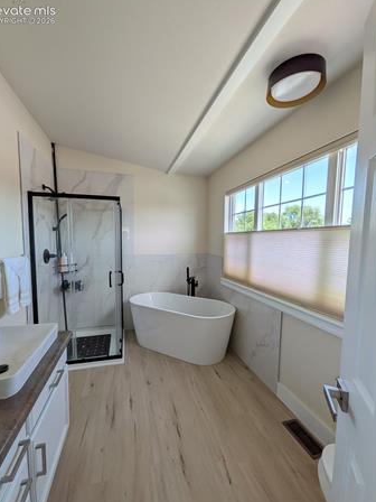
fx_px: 217
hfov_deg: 81.7
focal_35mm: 15
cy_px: 258
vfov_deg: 98.1
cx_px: 180
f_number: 2.2
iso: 55
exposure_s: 1/450
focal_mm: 1.85
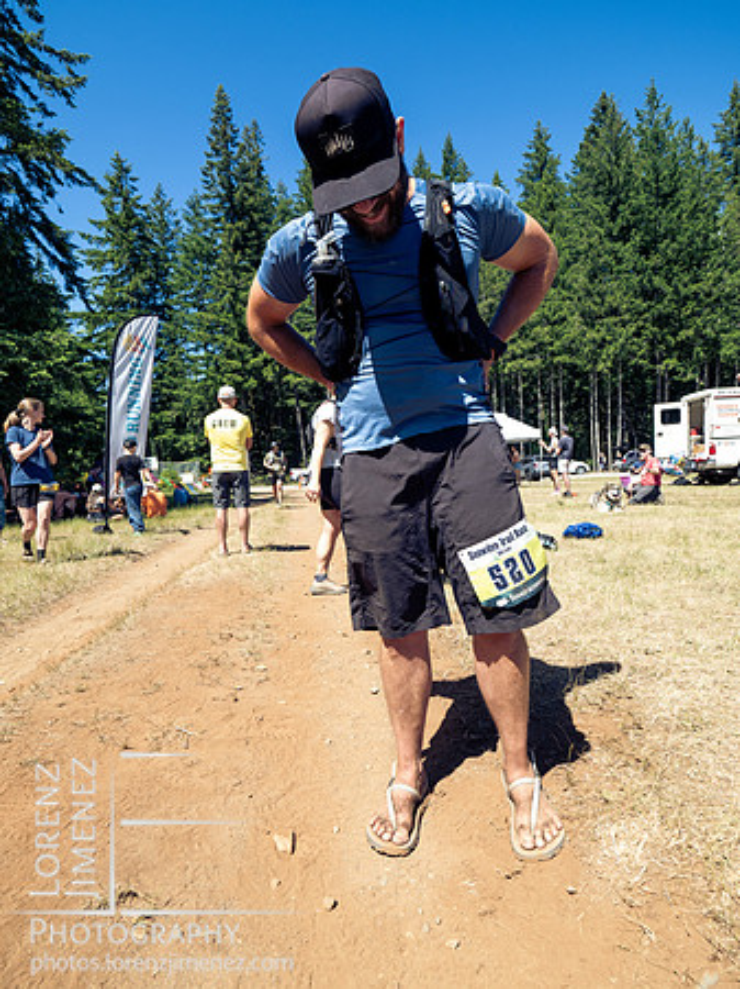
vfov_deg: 81.8
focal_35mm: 20
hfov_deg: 65.9
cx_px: 370
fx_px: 571
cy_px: 494
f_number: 4
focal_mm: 10
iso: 160
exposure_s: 1/800
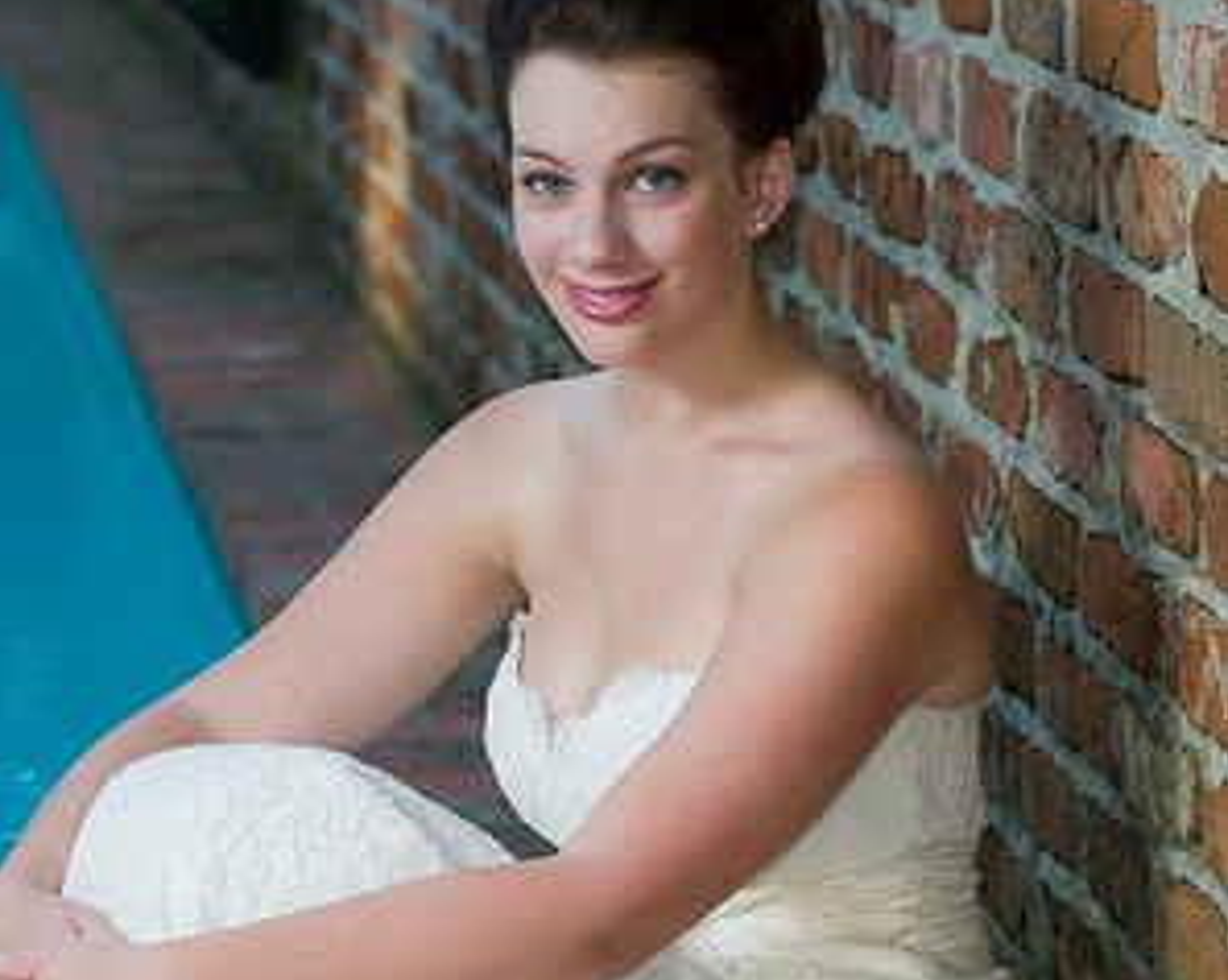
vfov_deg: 9.3
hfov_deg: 11.7
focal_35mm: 165
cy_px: 691
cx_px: 614
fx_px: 5991
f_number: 5
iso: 400
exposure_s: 1/60
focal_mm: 116
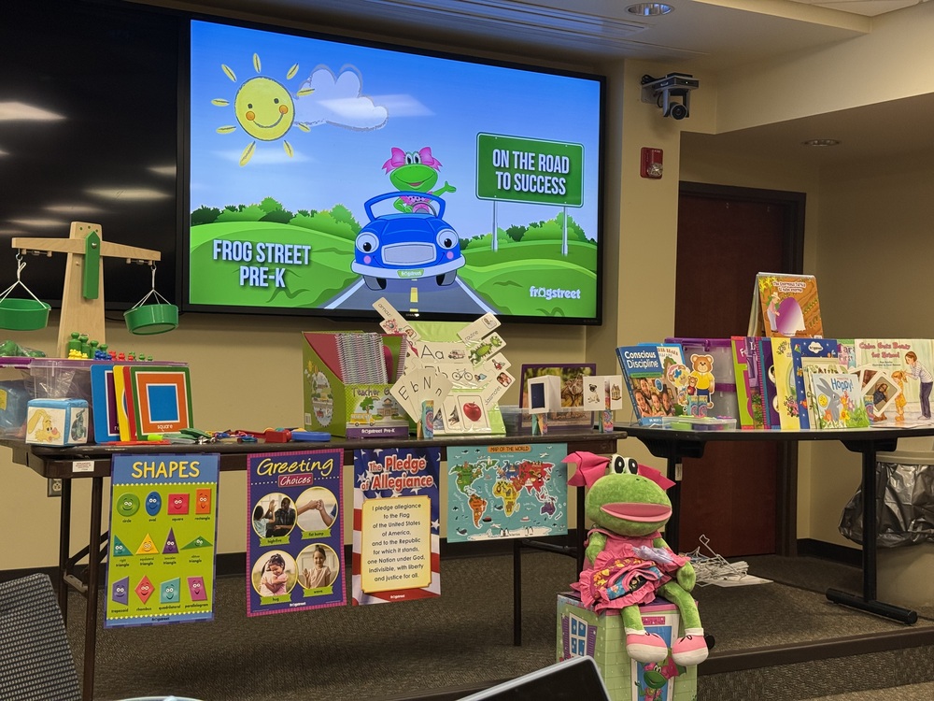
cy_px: 350
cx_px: 467
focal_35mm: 48
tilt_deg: +0.2
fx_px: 1295
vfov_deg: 30.3
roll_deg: -1.2
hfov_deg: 39.7
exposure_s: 1/120
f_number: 1.78
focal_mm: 6.76
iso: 125
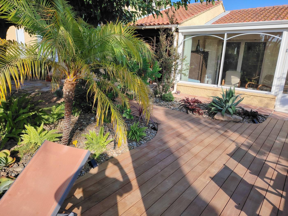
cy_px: 108
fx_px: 200
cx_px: 144
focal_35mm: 24
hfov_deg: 71.6
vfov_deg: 56.8
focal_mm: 5.25
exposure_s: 1/782
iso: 100
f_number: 1.75
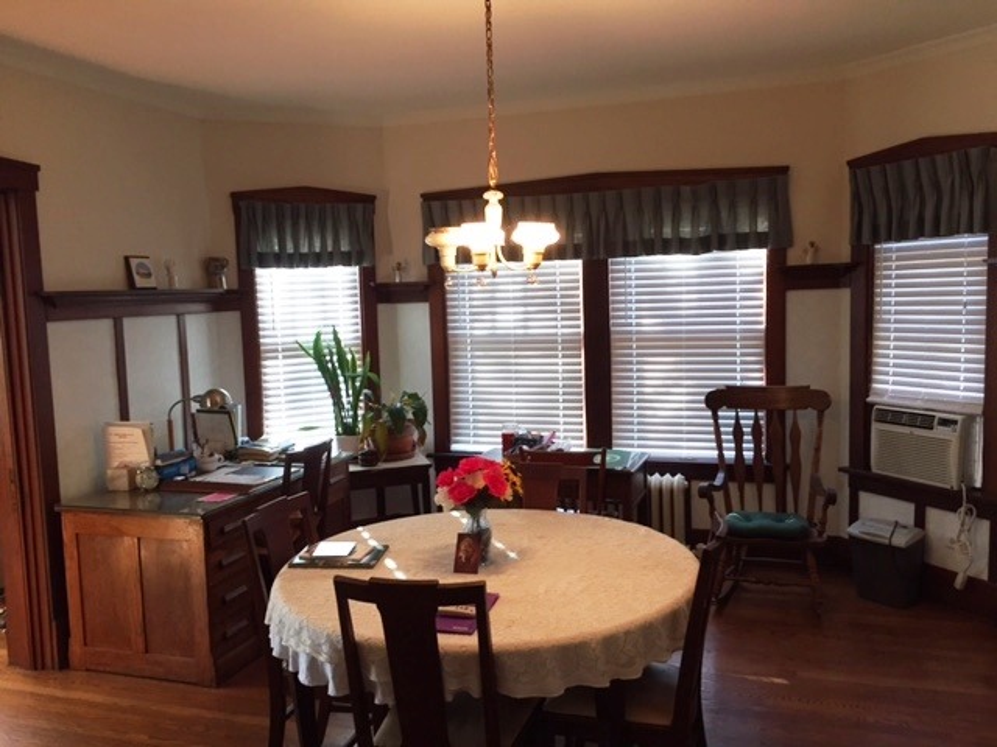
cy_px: 374
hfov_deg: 61.7
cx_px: 498
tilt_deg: -5.3
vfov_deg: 48.2
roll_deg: +1.3
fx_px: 835
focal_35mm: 29
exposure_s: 1/30
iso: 100
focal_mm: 4.15
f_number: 2.2
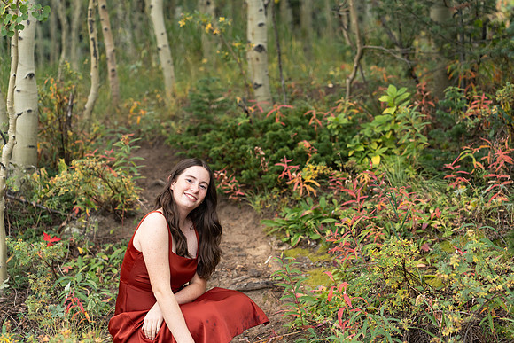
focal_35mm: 85
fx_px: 1214
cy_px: 172
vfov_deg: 16.1
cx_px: 257
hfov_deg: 23.9
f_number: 2.8
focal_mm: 85
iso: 1600
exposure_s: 1/160
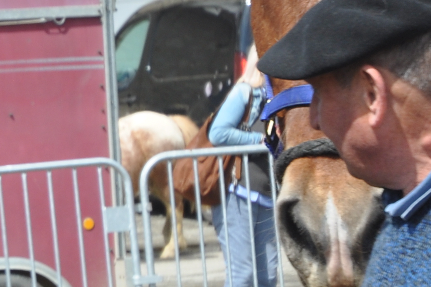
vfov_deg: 3.4
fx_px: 4861
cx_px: -382
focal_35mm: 406
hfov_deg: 5.0
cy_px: 84
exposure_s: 1/640
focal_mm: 60
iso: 200
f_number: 5.6
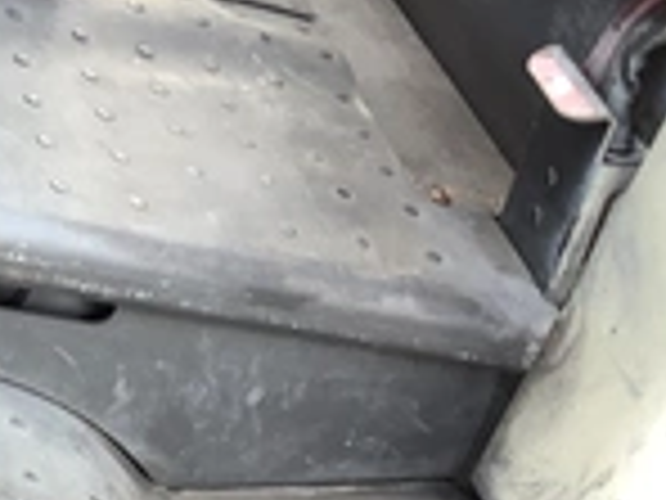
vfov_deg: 17.3
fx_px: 1616
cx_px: -104
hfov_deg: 21.8
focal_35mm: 84
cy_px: 446
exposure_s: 1/60
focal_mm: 3.3
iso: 64
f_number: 2.4
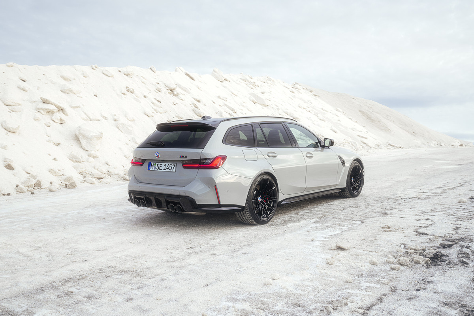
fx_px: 448
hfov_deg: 55.8
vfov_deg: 38.9
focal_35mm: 34
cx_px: 237
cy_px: 158
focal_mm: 34
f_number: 5
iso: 320
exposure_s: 1/100
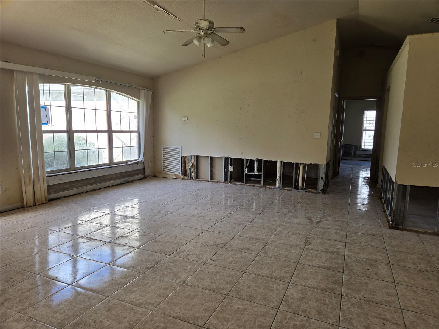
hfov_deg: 73.9
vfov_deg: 58.9
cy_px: 164
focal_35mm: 23
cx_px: 220
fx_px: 292
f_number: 1.8
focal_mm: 5.4
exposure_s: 1/180
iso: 32
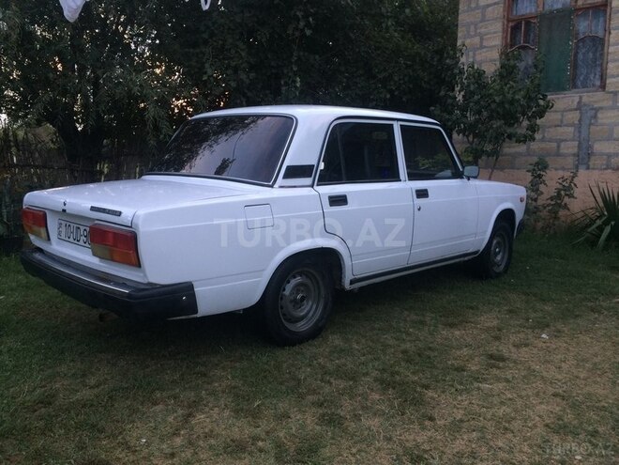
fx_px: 519
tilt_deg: -6.6
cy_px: 232
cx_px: 310
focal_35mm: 29
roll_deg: -0.4
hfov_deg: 61.7
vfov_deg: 48.2
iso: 50
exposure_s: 1/33
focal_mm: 4.15
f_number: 2.2
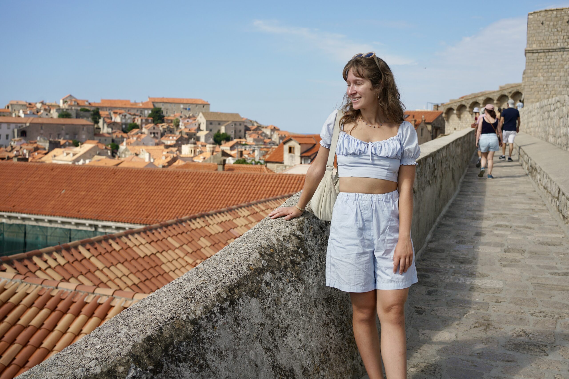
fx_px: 553
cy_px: 190
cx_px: 284
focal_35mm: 35
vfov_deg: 37.9
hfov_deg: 54.4
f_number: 5
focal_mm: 35
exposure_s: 1/1600
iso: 200
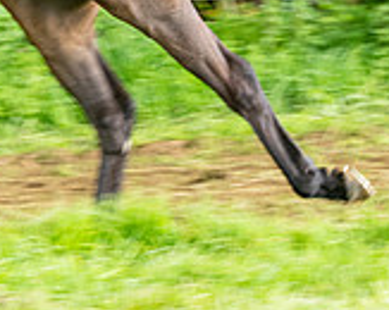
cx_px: -179
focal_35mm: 420
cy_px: -130
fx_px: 4830
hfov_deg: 4.6
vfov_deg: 3.7
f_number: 5
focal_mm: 86
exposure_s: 1/250
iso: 400
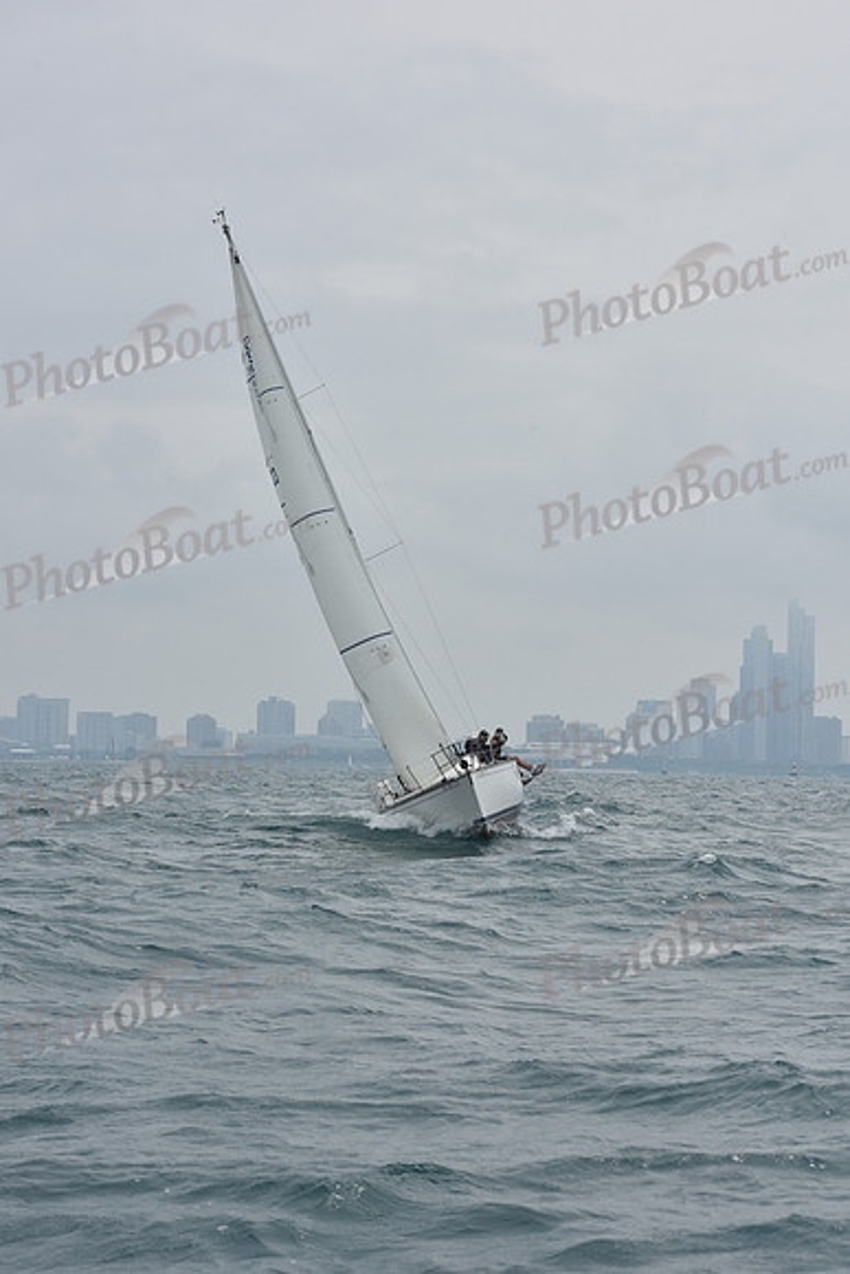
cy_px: 637
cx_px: 425
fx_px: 3362
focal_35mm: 95
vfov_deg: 21.5
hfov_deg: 14.4
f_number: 11
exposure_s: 1/800
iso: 250
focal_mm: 95
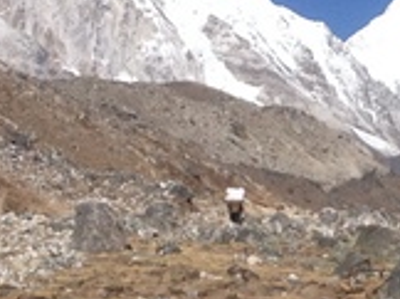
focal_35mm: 195
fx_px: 2250
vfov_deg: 7.6
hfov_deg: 10.0
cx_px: 452
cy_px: 256
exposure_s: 1/2632
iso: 50
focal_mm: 4.28
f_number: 2.4
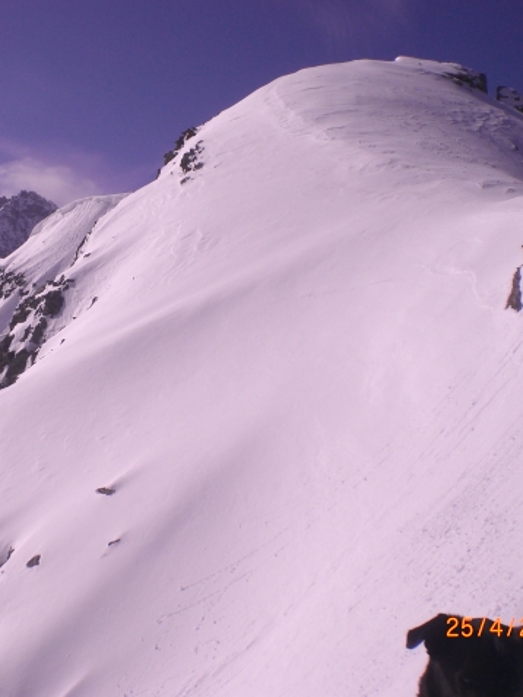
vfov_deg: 37.5
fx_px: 1027
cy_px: 348
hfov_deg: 28.3
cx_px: 165
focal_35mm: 51
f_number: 4.4
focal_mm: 6.3
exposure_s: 1/2000
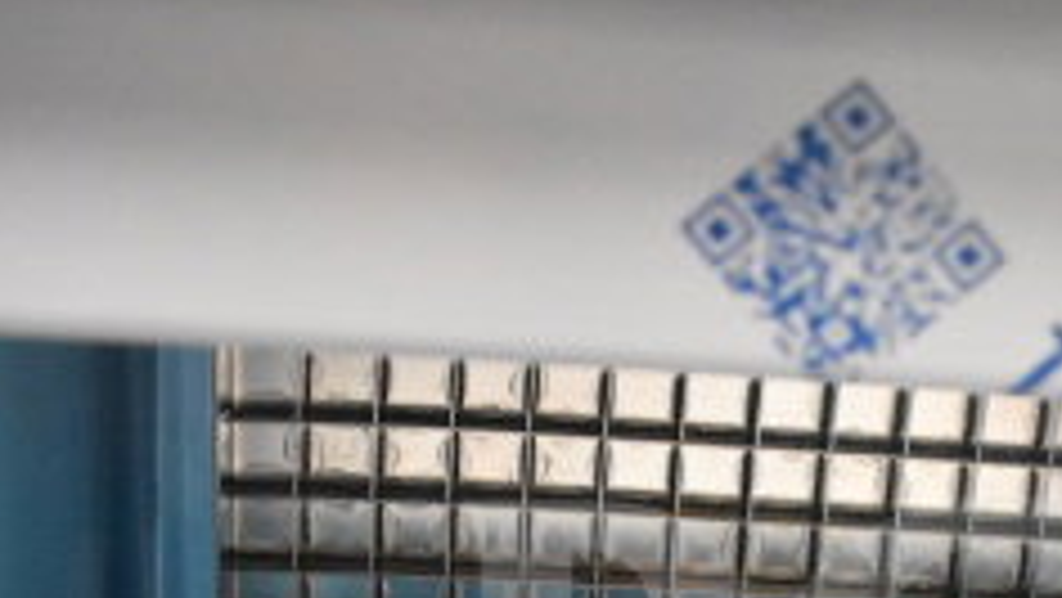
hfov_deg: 28.3
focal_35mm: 73
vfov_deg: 15.5
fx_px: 2057
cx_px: 864
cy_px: 857
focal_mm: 18
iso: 7200
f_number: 3.5
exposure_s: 1/30
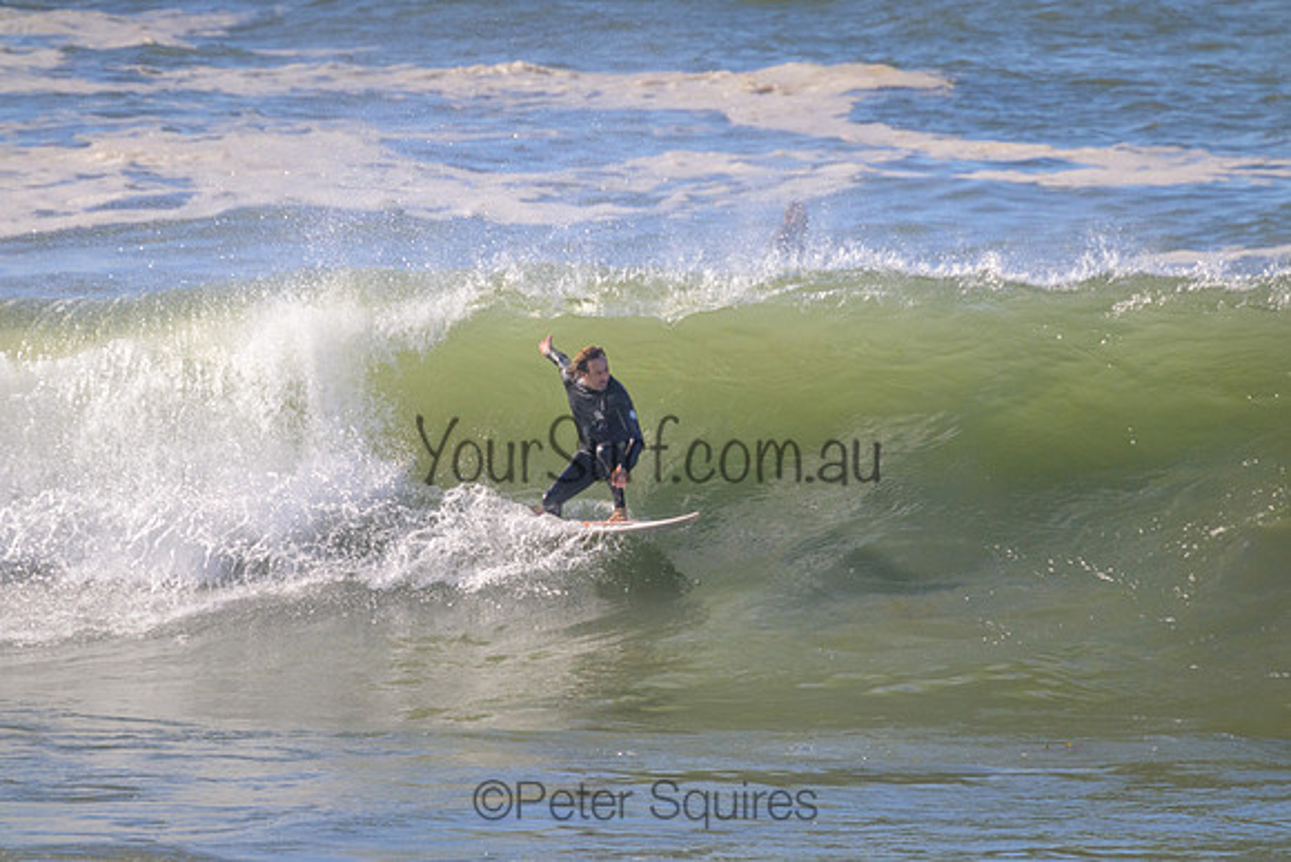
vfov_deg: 1.7
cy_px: 431
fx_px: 28694
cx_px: 646
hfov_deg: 2.6
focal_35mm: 800
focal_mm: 800
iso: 1250
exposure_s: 1/2000
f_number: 11
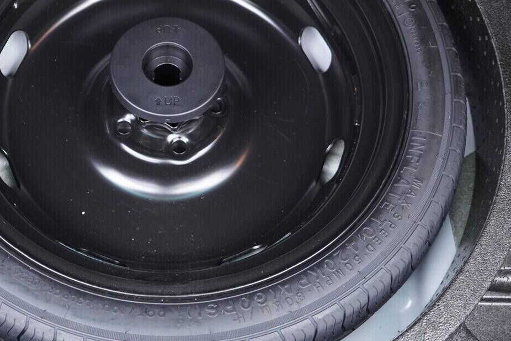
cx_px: 155
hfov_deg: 35.2
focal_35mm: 56
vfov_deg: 24.1
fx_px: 795
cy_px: 114
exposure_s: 1/40
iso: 1000
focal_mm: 24
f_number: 2.8
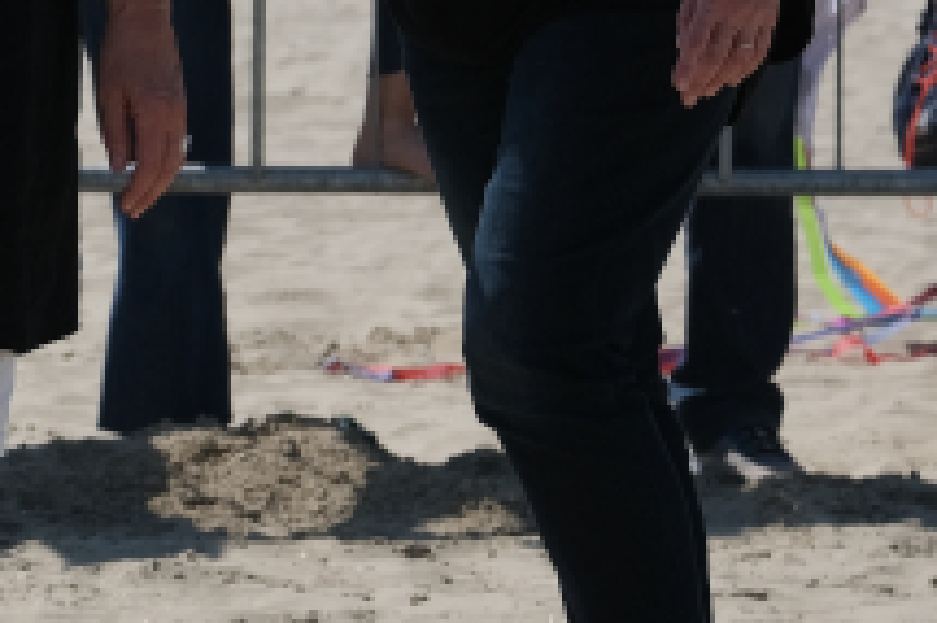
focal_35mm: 558
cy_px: -377
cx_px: -549
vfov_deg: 2.5
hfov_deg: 3.7
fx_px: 14512
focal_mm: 99.8
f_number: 5.6
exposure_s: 1/1000
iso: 160
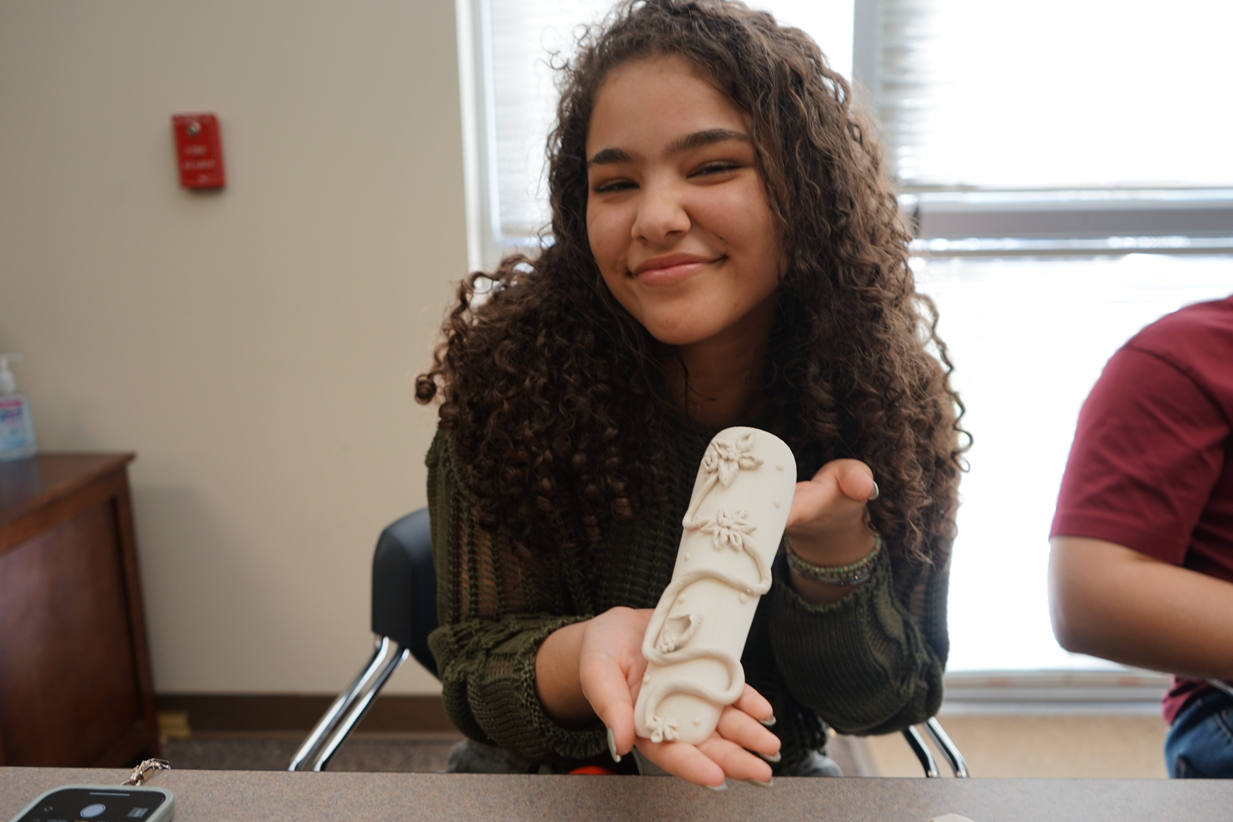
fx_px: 959
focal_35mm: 28
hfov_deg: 65.5
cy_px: 411
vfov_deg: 46.4
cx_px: 616
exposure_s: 1/60
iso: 200
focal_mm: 28
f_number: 4
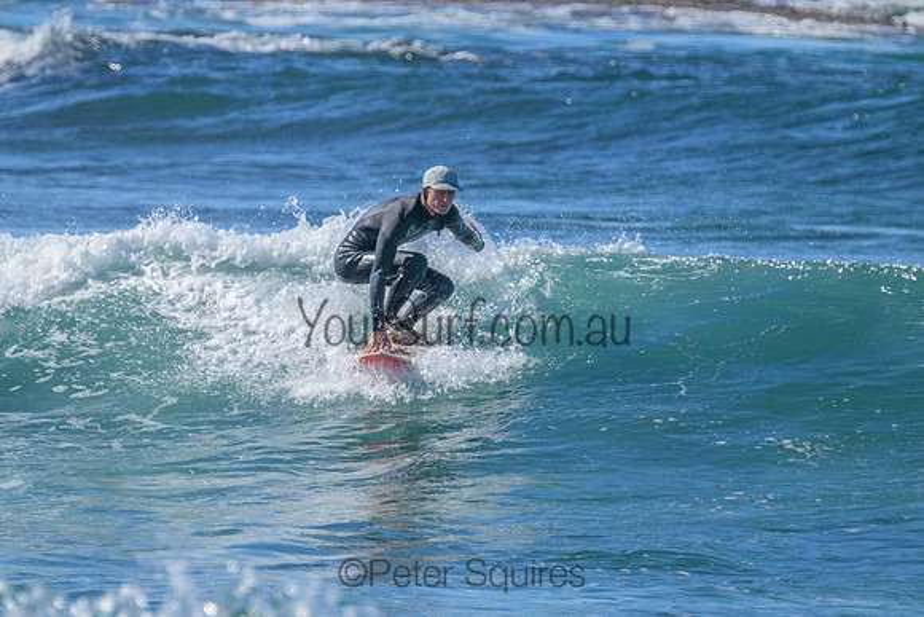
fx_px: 20537
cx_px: 462
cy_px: 308
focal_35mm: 800
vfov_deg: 1.7
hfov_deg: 2.6
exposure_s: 1/2000
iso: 2800
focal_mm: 800
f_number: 11
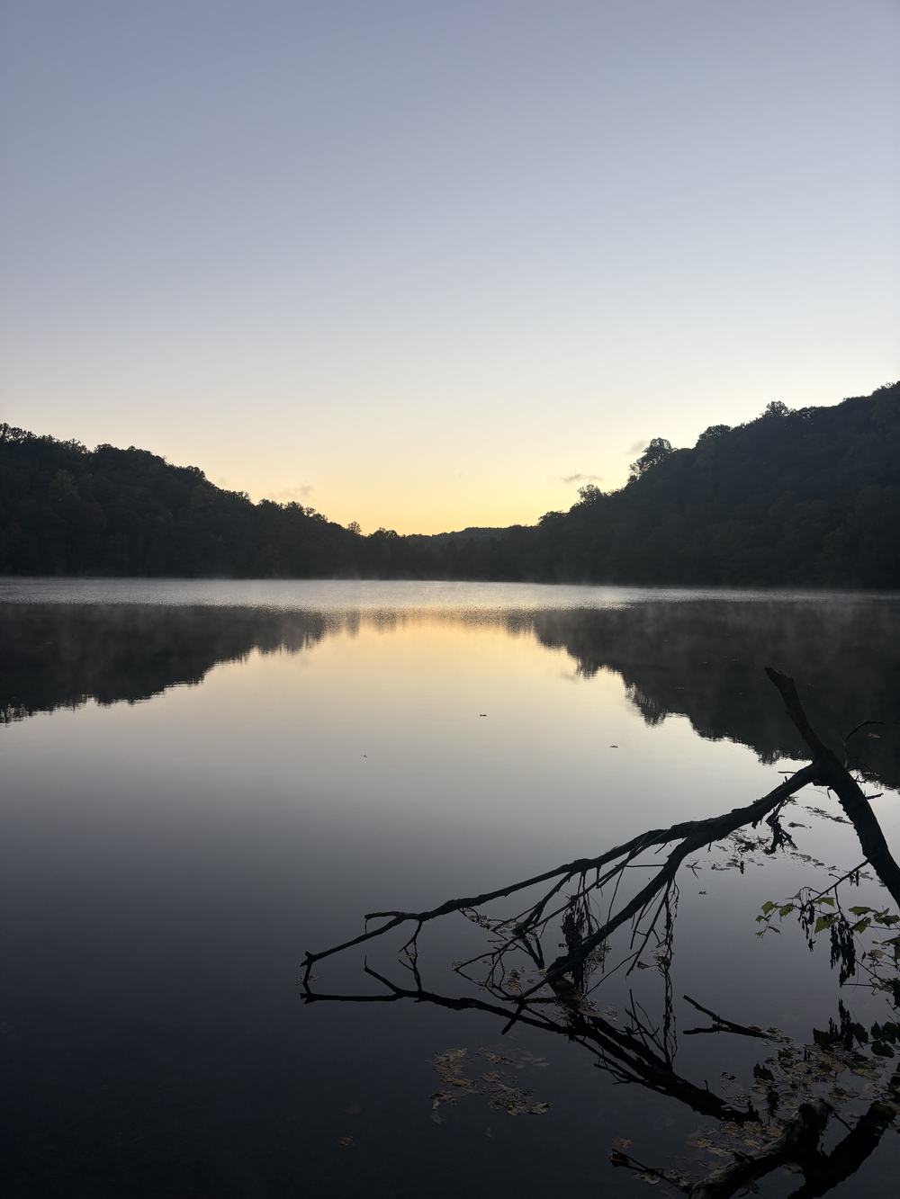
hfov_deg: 53.1
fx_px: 901
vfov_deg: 67.3
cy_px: 600
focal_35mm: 26
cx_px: 450
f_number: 1.6
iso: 50
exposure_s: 1/326
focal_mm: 5.96
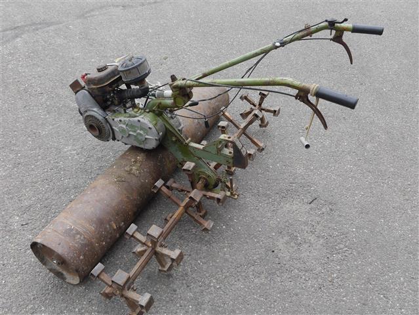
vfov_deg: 46.8
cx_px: 210
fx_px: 363
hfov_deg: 59.9
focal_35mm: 30
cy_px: 158
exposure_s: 1/250
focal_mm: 15
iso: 160
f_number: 5.6
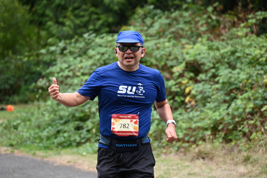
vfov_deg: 6.9
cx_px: 134
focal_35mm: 200
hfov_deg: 10.3
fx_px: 1484
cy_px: 89
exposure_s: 1/250
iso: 450
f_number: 6.3
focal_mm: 200
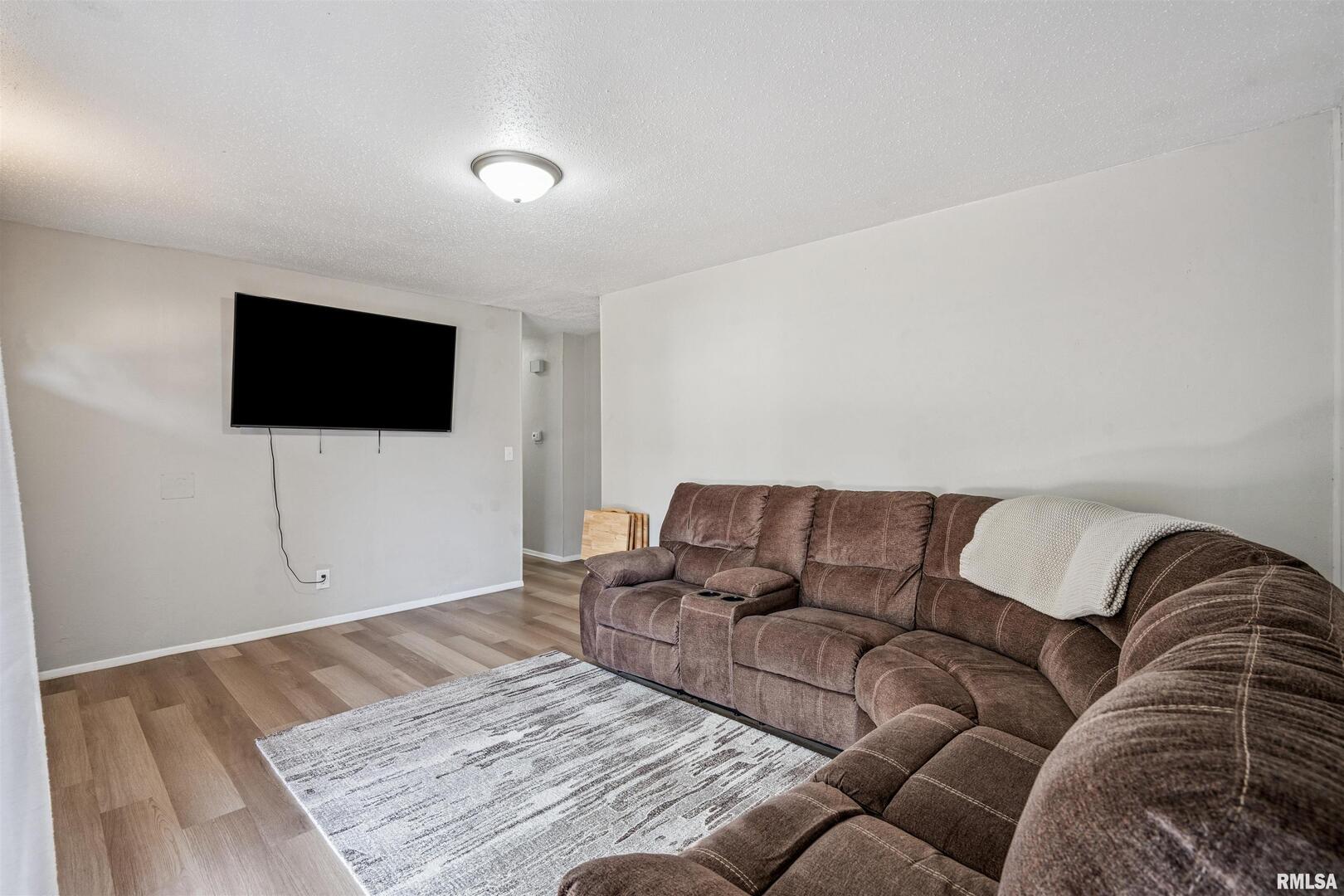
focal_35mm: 16
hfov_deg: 96.7
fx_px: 597
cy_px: 448
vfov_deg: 73.7
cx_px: 672
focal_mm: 16
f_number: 9
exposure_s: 1/8
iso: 400
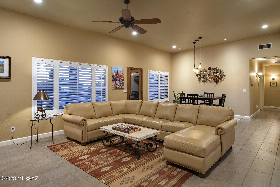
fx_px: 156
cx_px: 140
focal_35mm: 20
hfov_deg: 84.0
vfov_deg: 61.9
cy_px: 94
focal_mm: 20
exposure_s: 1.3
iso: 200
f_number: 9
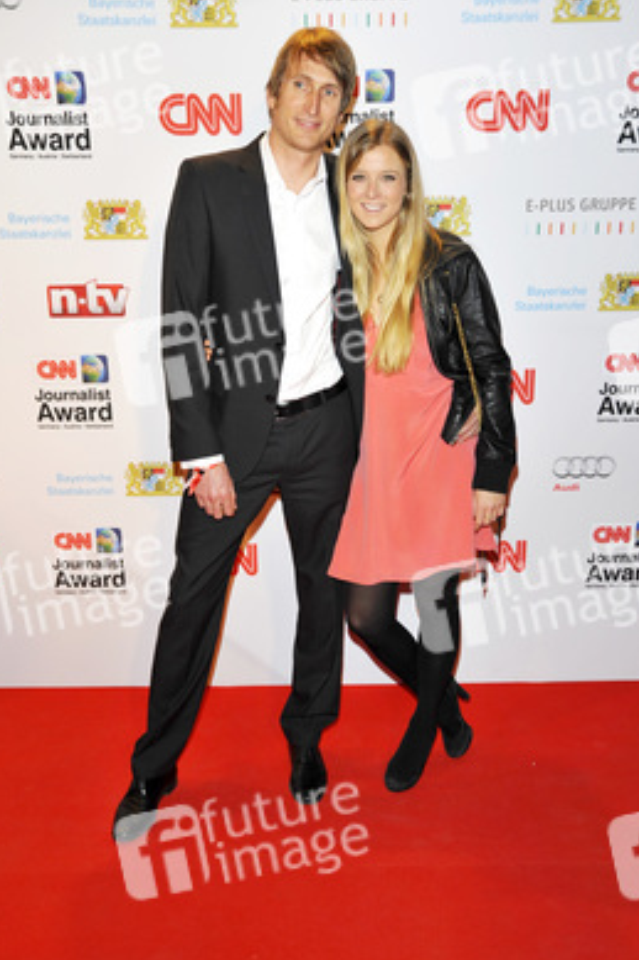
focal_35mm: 36
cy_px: 471
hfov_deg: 36.8
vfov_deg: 53.1
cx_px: 315
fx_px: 959
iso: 800
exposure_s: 1/250
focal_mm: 35
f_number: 6.3
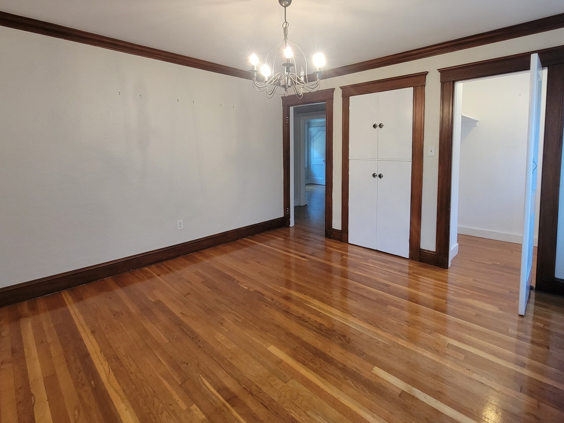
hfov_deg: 94.5
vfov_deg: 77.3
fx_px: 261
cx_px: 291
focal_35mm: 16
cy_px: 172
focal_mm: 2.2
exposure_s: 1/60
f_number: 2.2
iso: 320
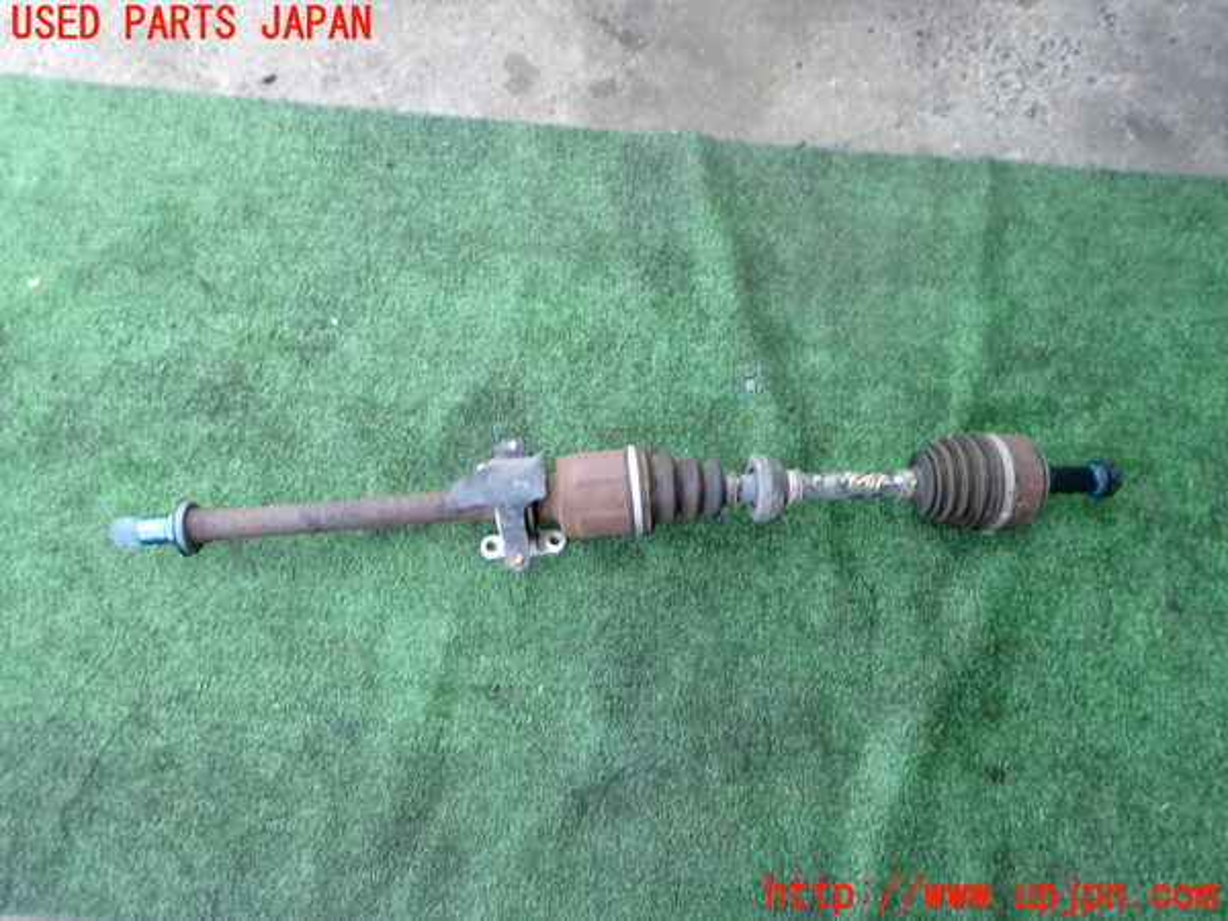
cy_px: 460
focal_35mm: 25
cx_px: 614
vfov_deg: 54.9
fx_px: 887
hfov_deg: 69.4
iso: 100
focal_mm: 4.5
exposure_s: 1/80
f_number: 2.8
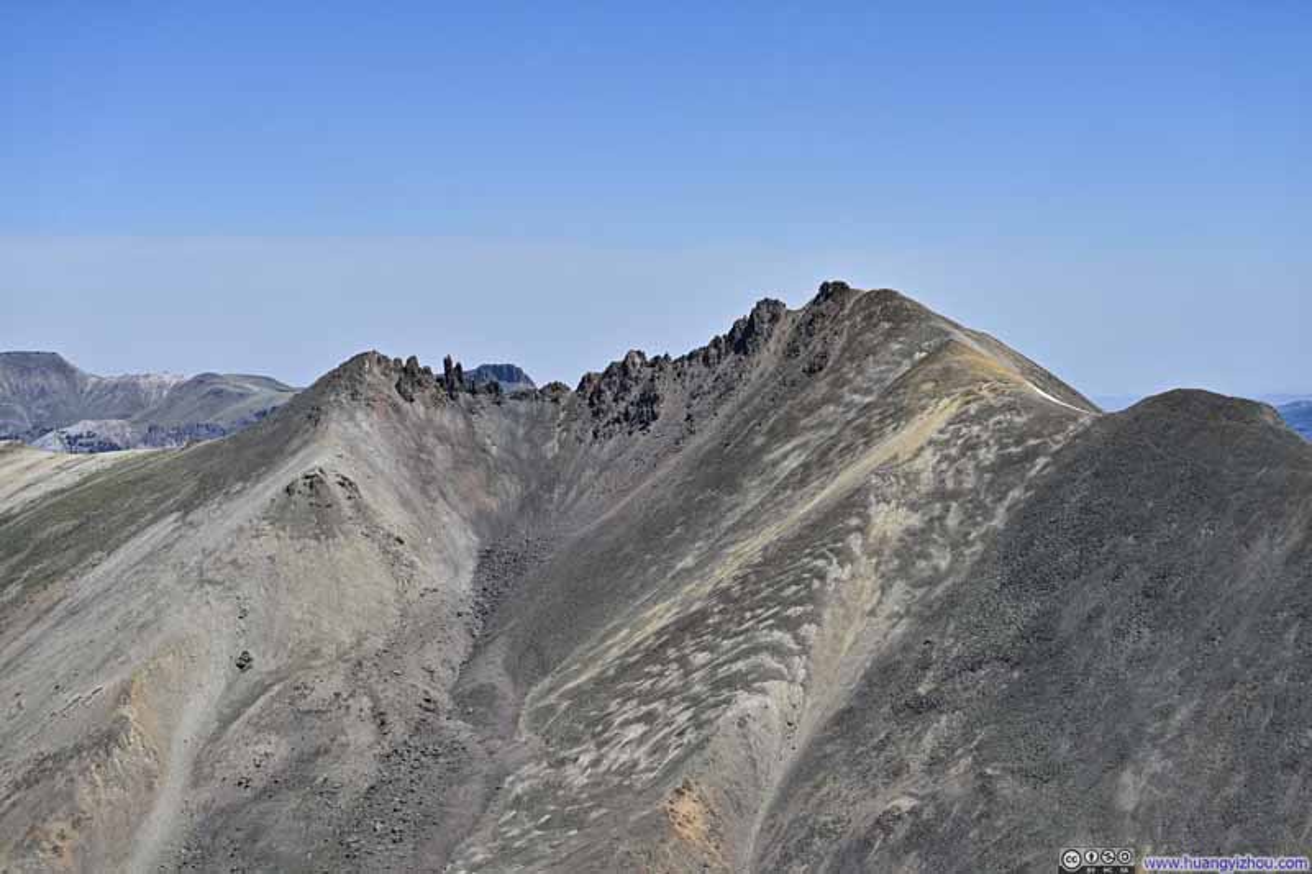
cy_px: 437
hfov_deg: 22.1
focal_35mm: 92
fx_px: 3352
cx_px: 656
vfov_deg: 14.9
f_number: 5.6
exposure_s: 1/800
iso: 64
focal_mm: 92
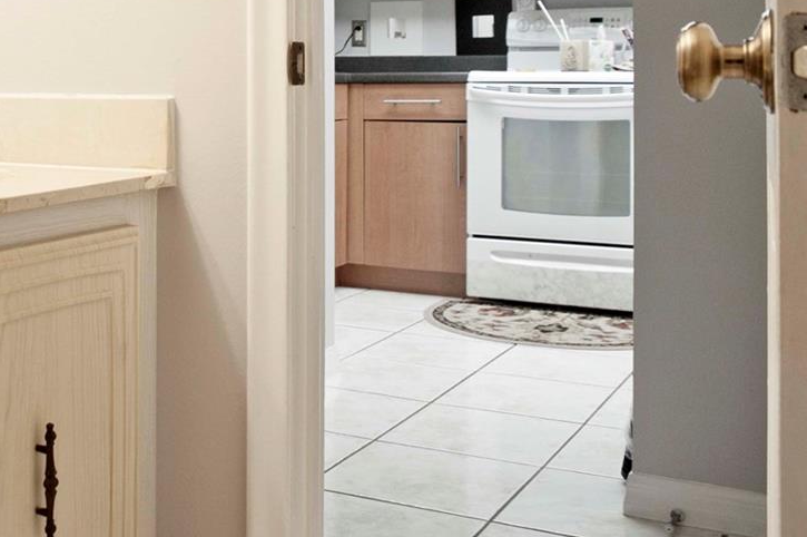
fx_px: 1187
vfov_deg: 24.5
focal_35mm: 53
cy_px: 25
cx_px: 104
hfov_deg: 35.6
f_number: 5.6
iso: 800
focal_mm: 24
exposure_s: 1/50
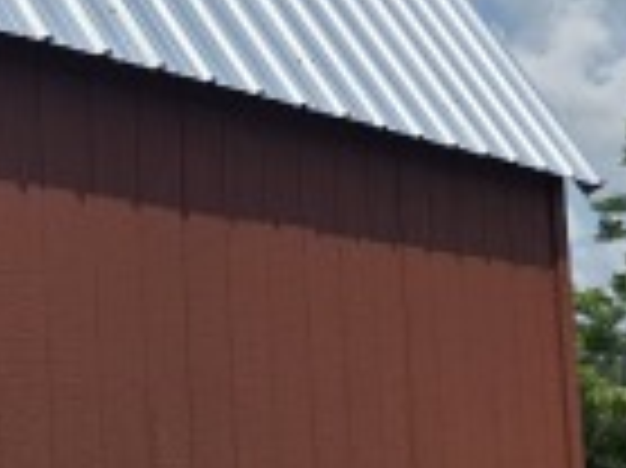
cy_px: 302
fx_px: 1915
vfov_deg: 13.9
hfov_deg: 16.4
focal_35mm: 106
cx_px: -387
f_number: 1.7
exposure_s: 1/7626
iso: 80
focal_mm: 6.3
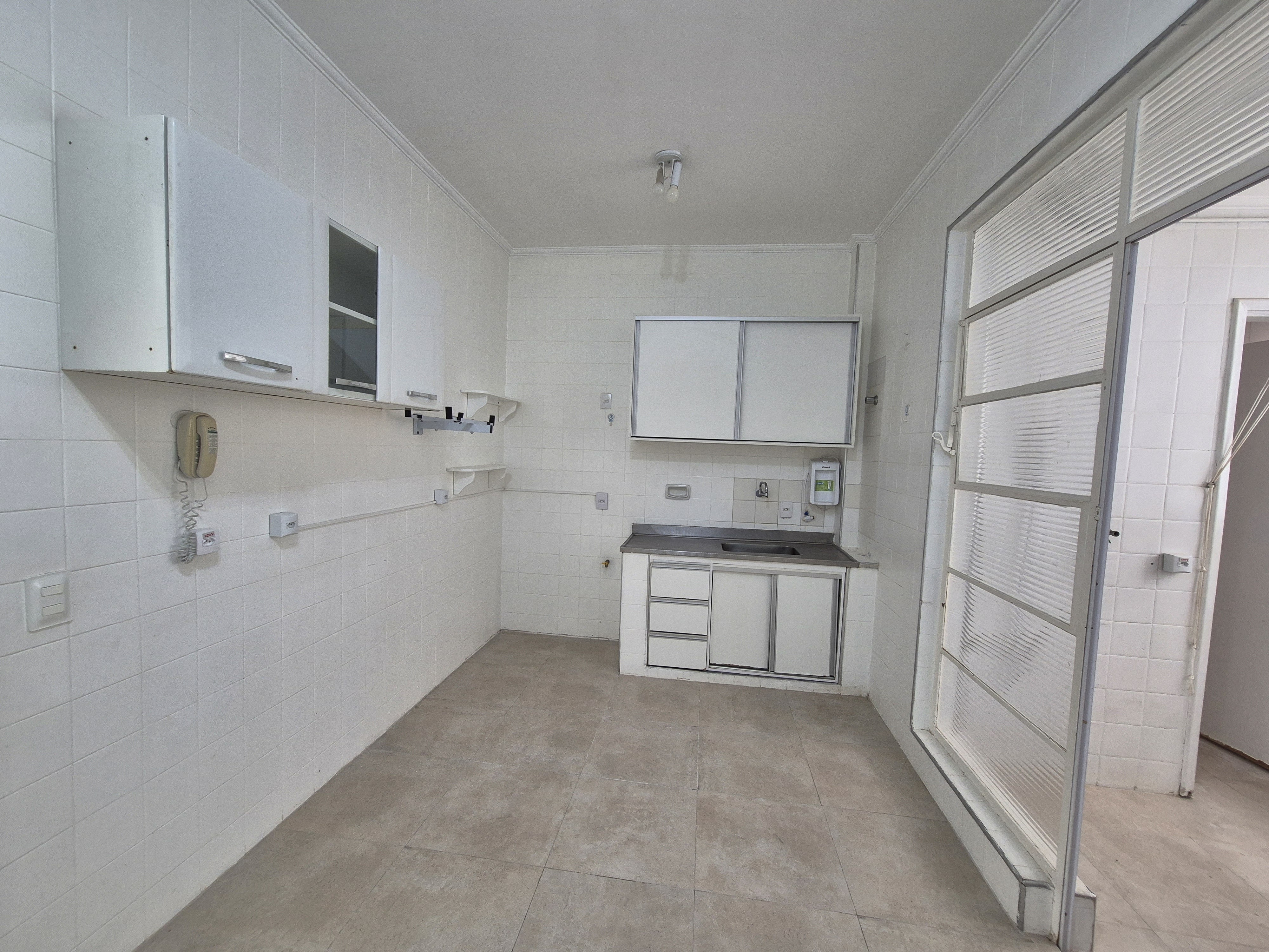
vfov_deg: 89.9
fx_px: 477
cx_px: 634
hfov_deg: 106.2
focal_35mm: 13
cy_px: 476
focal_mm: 2.2
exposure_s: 1/60
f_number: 2.2
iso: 200
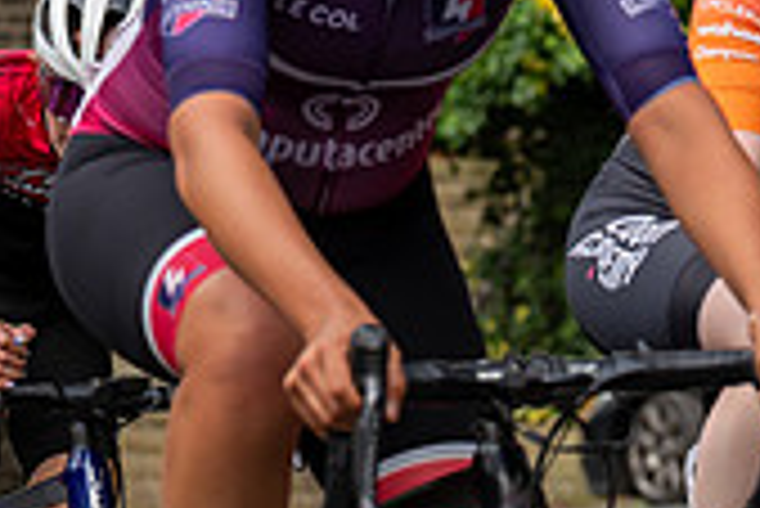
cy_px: 247
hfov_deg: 7.4
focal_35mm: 271
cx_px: -453
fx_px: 5726
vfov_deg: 5.1
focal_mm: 70
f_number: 4
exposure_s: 1/500
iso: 500
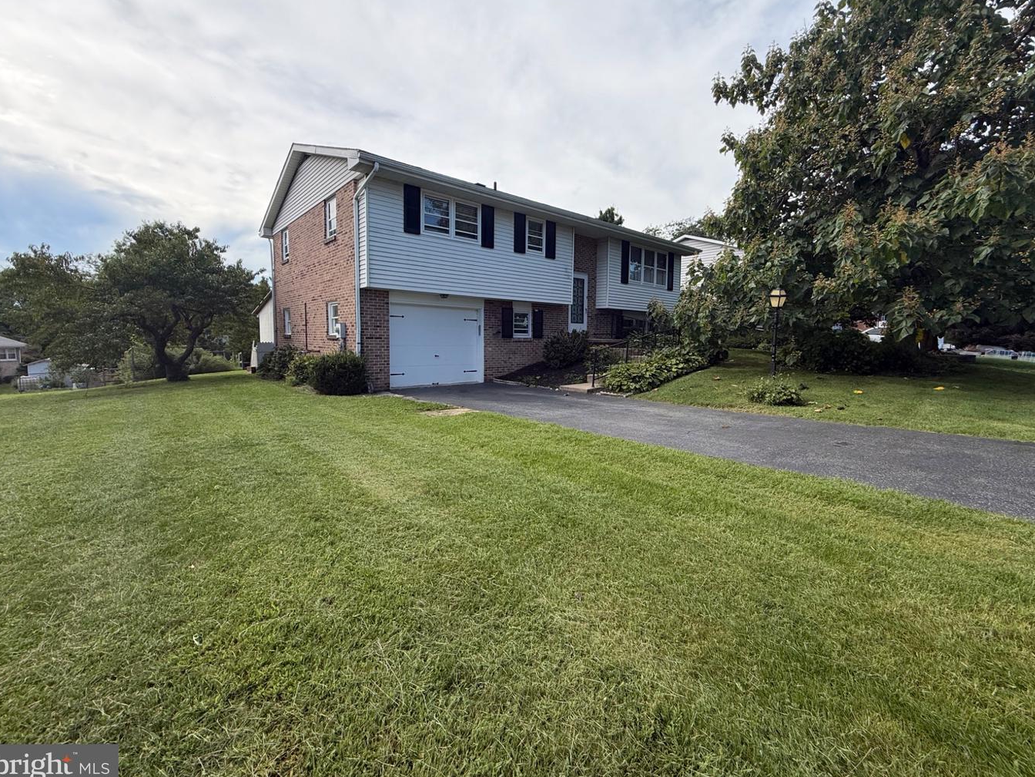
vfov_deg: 81.7
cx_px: 538
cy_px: 372
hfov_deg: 98.1
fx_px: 448
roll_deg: -1.2
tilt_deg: -4.8
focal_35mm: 15
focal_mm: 2.22
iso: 25
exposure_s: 1/770
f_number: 2.2
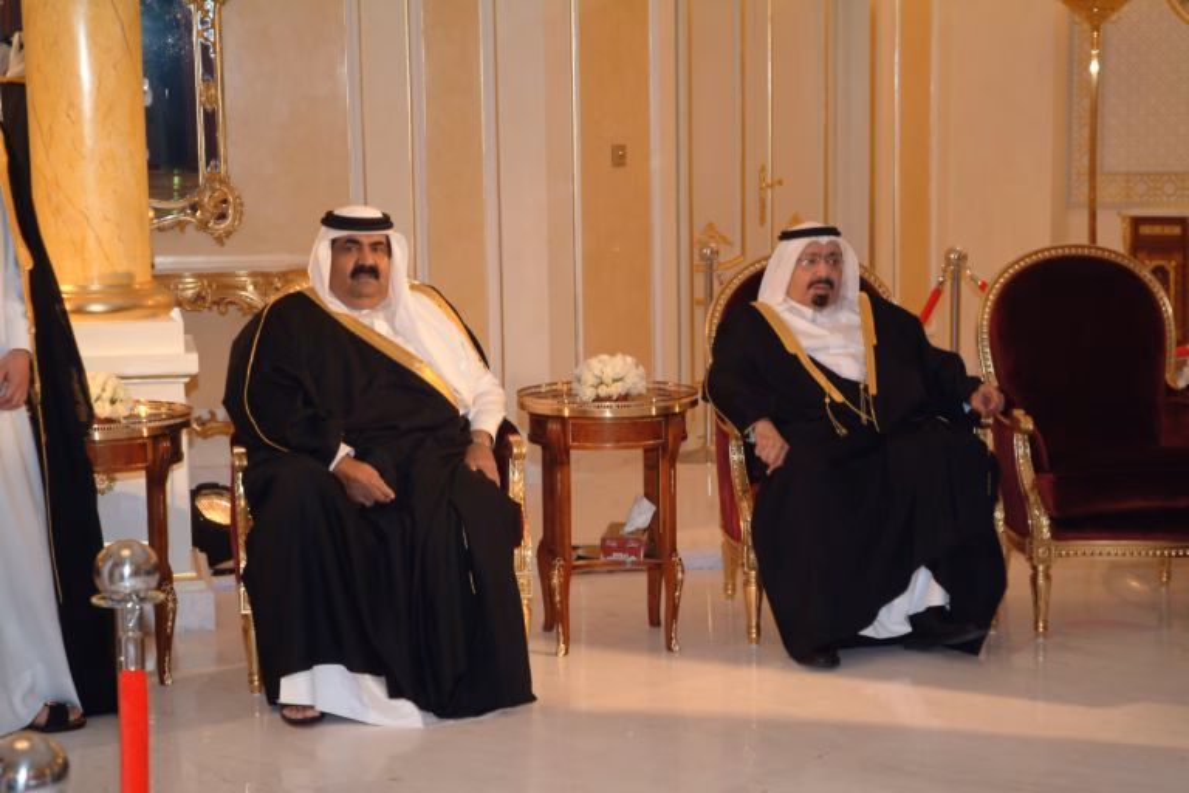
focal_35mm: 70
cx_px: 594
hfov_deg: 28.6
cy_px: 396
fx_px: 2328
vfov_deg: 19.3
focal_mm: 47
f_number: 5.6
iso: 400
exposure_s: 1/90
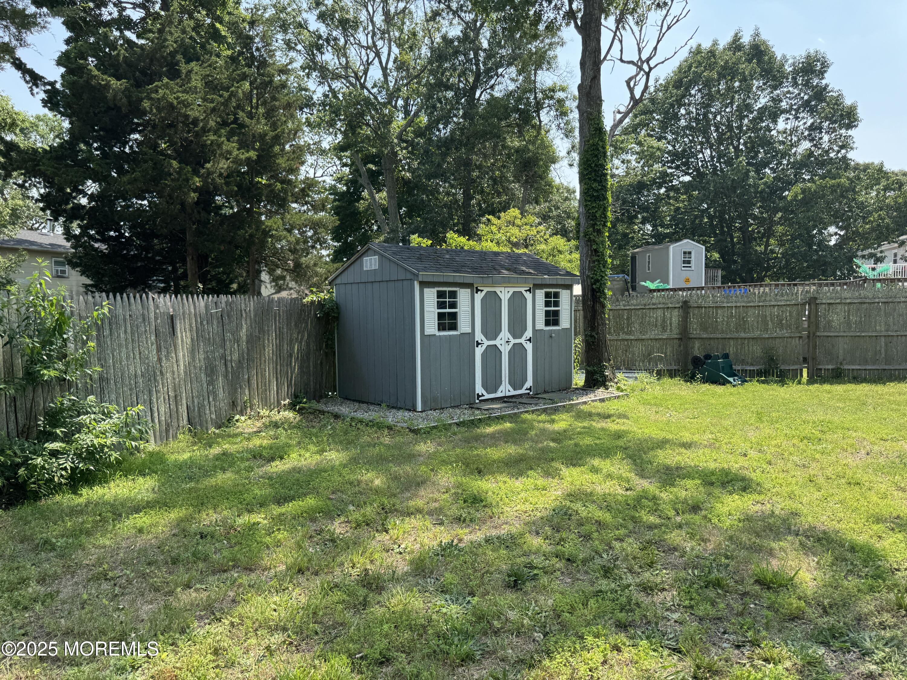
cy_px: 340
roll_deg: -0.4
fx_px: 629
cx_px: 454
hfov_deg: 71.6
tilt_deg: +1.9
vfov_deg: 56.8
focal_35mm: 24
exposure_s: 1/1366
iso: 80
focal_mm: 6.76
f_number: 1.78
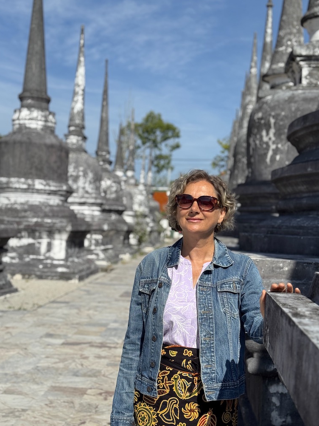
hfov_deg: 29.7
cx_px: 162
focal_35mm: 49
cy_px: 213
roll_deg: -3.5
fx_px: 602
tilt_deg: +1.1
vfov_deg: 38.9
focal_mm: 6.76
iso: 64
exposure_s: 1/6410
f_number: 1.78
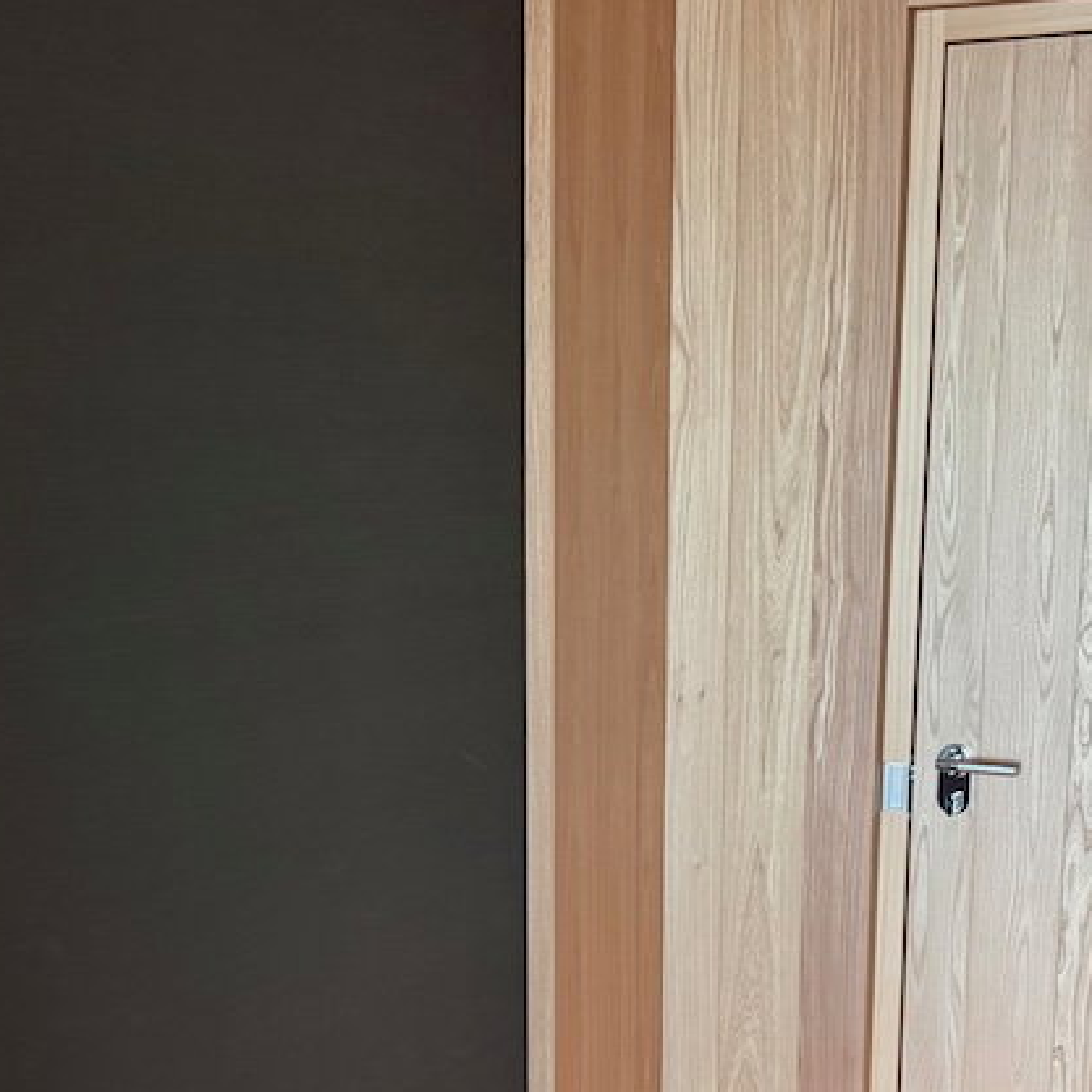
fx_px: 2177
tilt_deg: -14.1
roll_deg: +1.1
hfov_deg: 28.1
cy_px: 958
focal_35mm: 61
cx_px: 487
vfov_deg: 27.3
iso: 800
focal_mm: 6.76
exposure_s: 1/46
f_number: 1.78
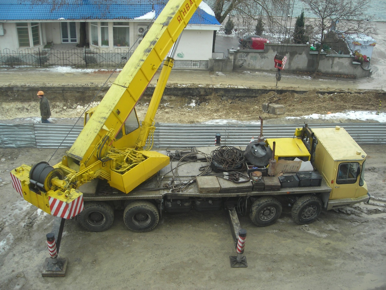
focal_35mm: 38
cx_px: 193
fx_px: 424
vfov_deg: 37.7
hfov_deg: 49.0
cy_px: 145
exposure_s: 1/57.6
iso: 50
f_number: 3.2
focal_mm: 6.3
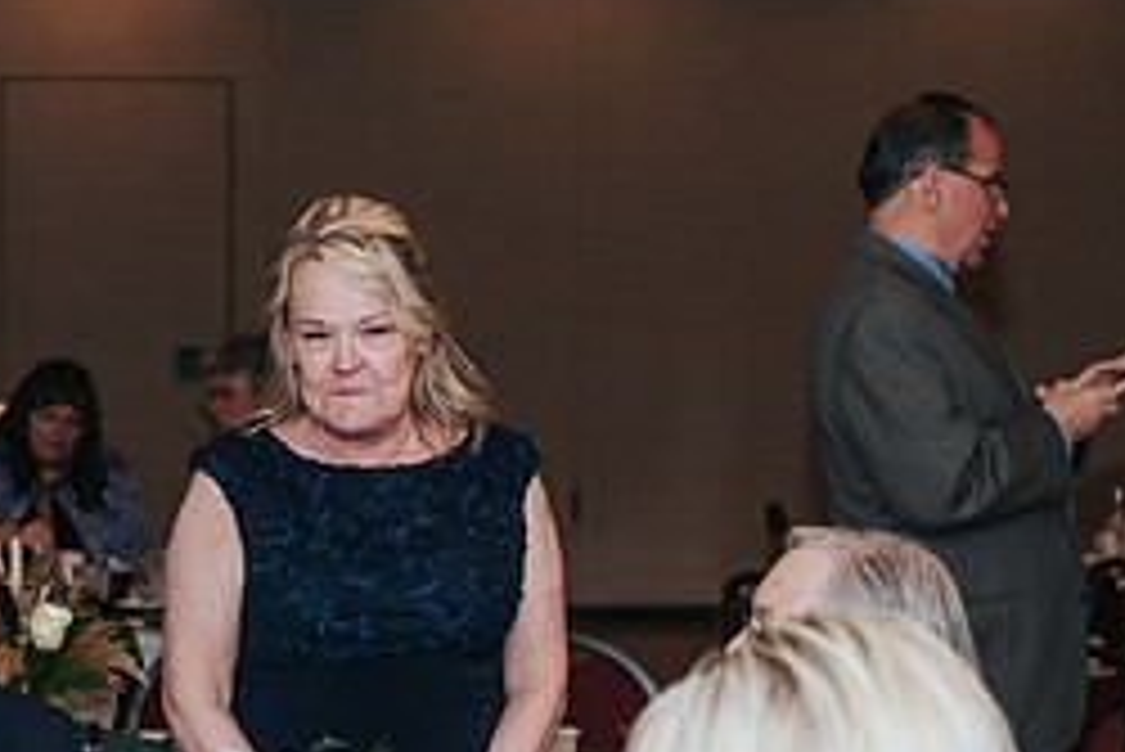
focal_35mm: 141
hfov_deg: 14.5
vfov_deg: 9.7
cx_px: 422
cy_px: 367
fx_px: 4409
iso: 800
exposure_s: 1/200
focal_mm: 50
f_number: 3.2
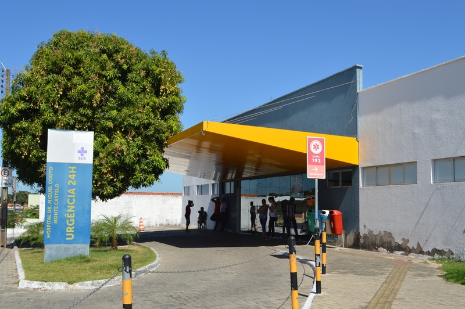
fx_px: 503
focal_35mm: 39
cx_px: 232
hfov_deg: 49.6
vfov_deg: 34.2
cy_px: 154
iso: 100
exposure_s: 1/250
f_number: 8
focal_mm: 26
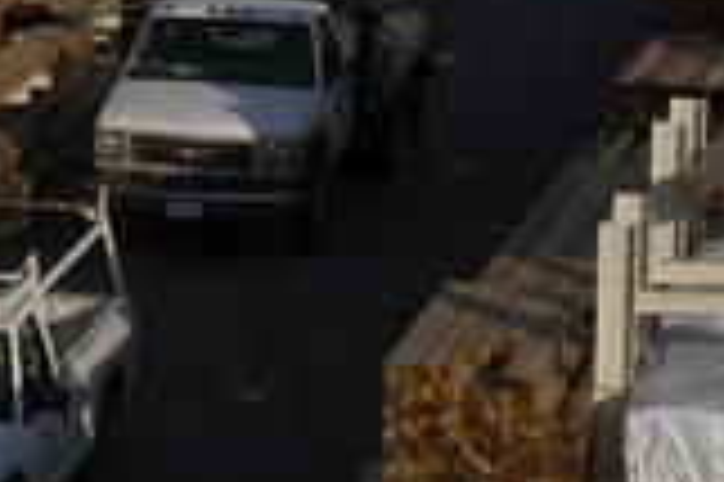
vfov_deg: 4.5
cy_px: -11
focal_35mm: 306
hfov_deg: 6.7
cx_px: 144
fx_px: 6148
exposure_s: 1/250
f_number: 19
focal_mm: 70
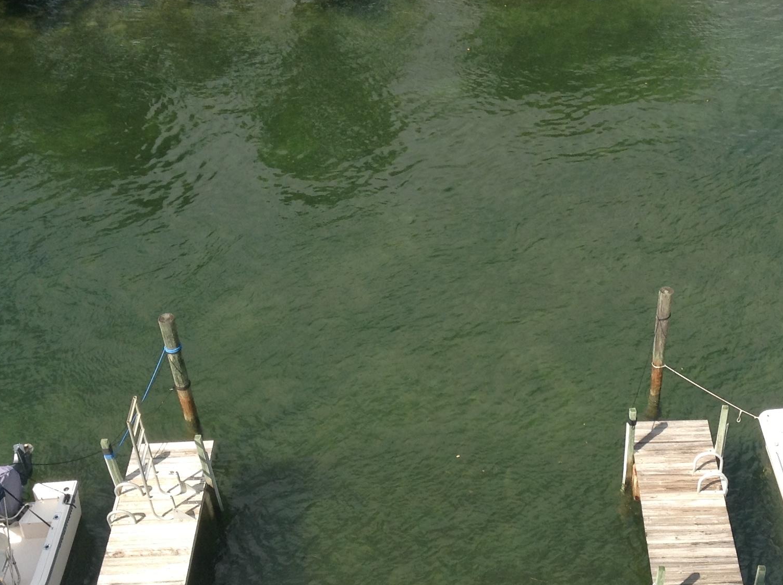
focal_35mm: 57
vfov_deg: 25.5
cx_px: 496
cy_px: 359
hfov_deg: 33.6
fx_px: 1287
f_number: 2.4
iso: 32
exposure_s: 1/682
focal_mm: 3.3
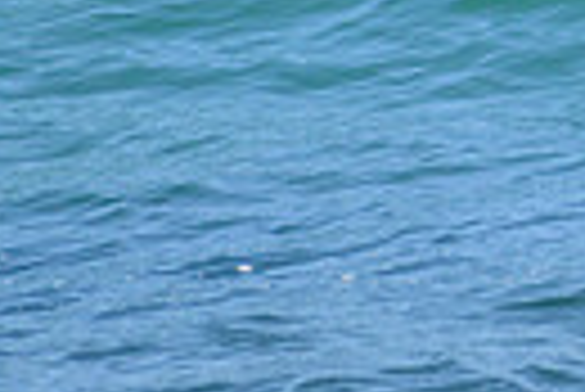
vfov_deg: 0.5
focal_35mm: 2740
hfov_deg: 0.8
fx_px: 44574
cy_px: -338
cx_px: 1291
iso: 180
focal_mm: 500
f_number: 5.6
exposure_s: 1/2000
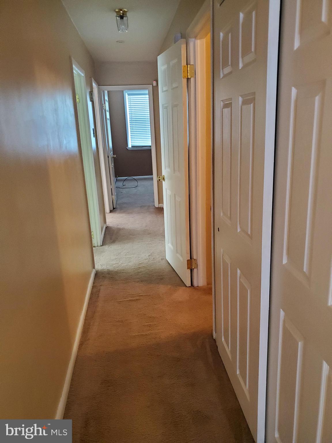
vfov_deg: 67.3
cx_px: 166
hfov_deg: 53.1
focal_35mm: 26
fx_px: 332
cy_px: 222
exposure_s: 1/39
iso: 400
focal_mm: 4.3
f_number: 1.5
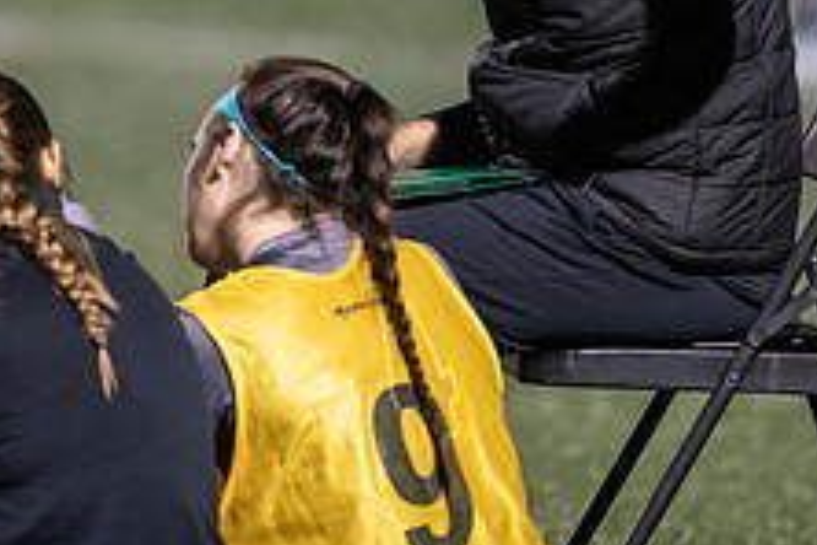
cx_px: 353
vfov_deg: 1.8
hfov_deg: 2.6
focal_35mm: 783
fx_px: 17768
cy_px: -116
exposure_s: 1/800
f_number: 2.8
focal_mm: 300
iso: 8000
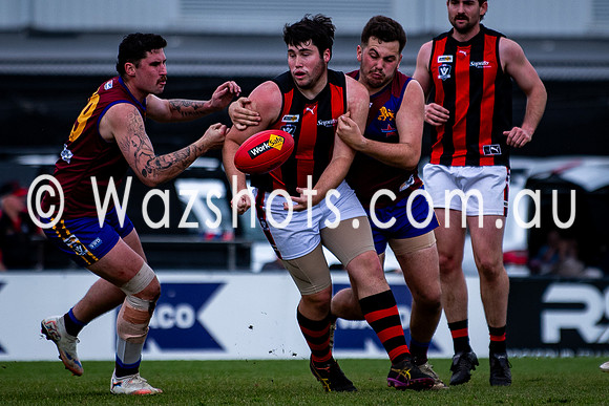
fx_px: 11593
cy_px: 169
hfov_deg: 3.0
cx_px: 329
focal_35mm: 685
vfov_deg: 2.0
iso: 180
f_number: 2.8
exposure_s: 1/1600
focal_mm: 200
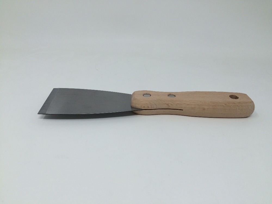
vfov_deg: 48.2
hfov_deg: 61.7
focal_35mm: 29
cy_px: 102
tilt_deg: -30.0
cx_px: 136
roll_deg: -2.5
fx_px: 228
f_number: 2.2
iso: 32
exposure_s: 1/225
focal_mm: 4.15
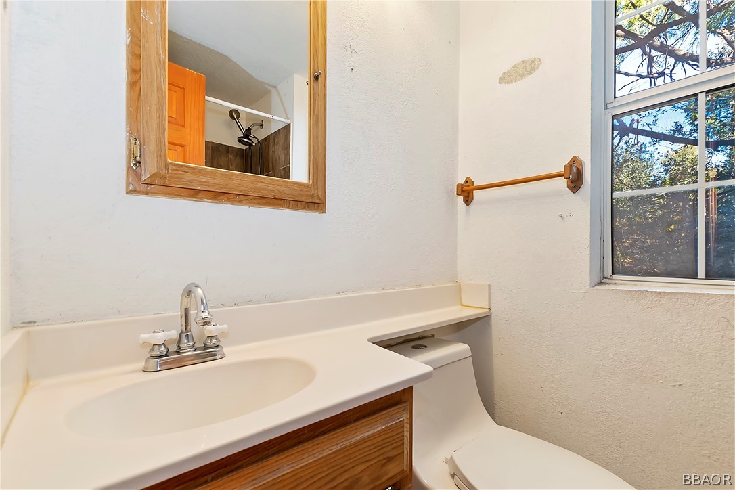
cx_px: 368
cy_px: 245
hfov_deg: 100.4
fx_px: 306
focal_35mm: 15
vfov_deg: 77.3
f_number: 8
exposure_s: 1/30
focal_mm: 10
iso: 320
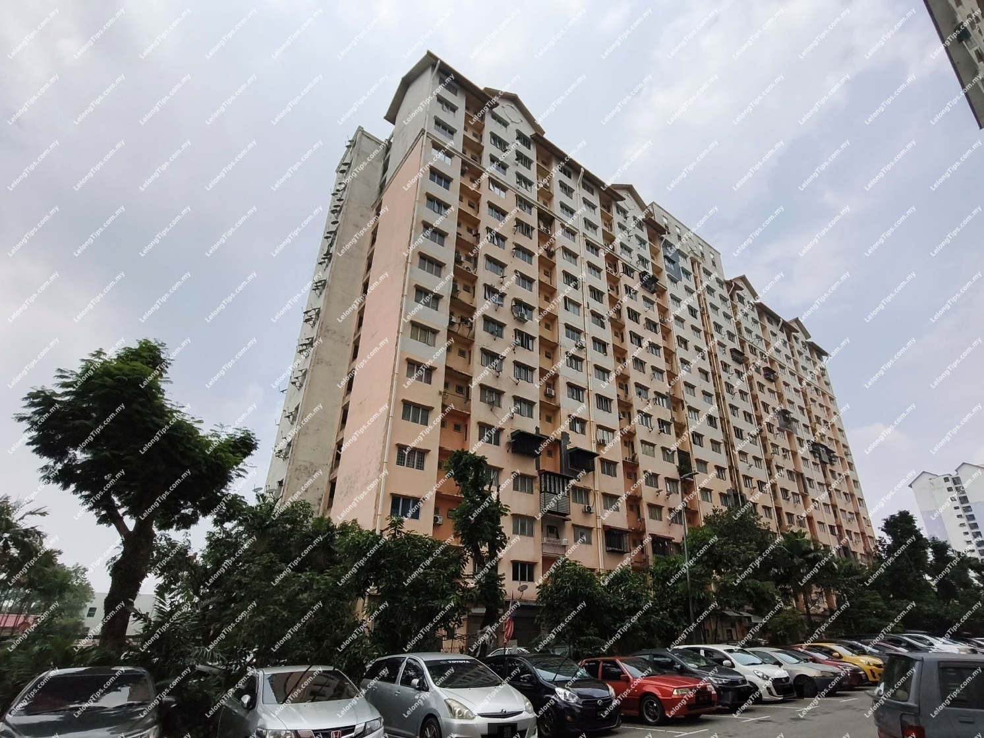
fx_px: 426
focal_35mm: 15
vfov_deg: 81.8
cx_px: 492
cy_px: 369
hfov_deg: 98.2
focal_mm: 1.67
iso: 50
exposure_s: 1/2383
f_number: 2.2
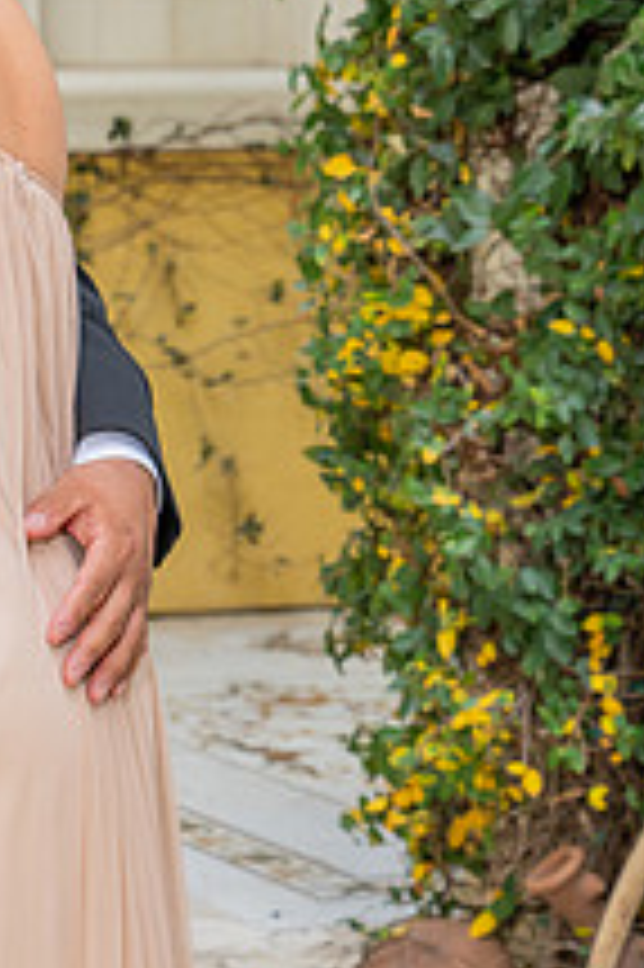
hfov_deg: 7.1
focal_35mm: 189
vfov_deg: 10.8
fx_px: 5079
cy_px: 160
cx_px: -468
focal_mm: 70
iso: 200
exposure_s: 1/200
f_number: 6.3
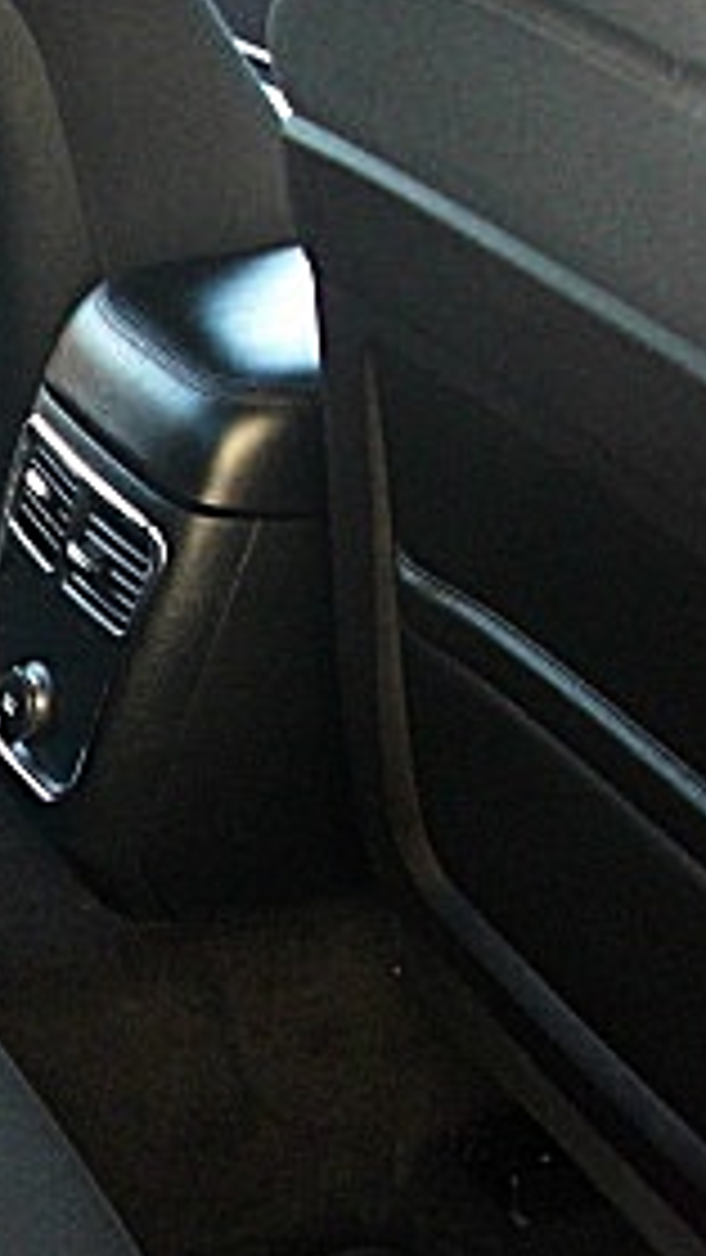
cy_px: 729
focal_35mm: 90
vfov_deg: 23.6
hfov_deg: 12.4
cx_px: -535
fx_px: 2994
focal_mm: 6.3
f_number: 2.8
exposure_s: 1/125
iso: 400
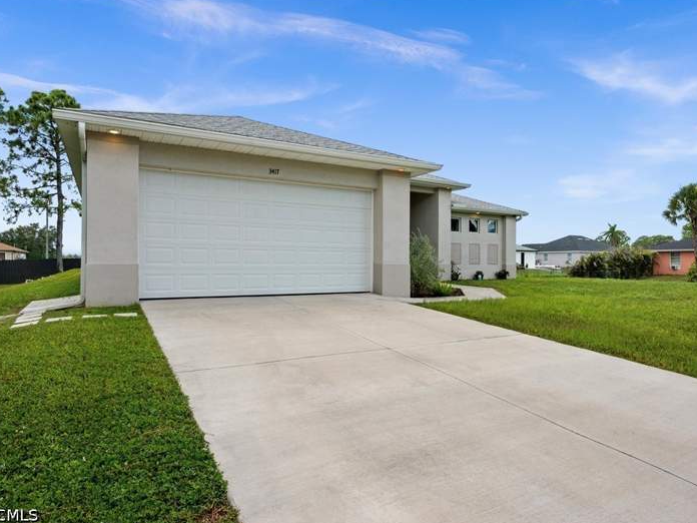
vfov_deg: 62.1
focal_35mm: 22
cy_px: 260
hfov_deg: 77.4
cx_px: 372
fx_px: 434
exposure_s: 1/125
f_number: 9
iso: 400
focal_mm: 19.5
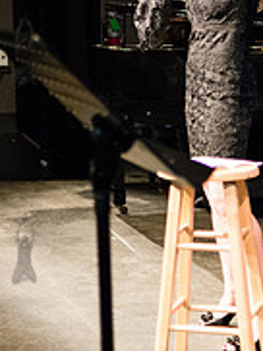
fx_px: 1239
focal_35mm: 122
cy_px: 22
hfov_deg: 12.0
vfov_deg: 15.9
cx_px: 18
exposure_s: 1/400
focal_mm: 35
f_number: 2.5
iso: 4000
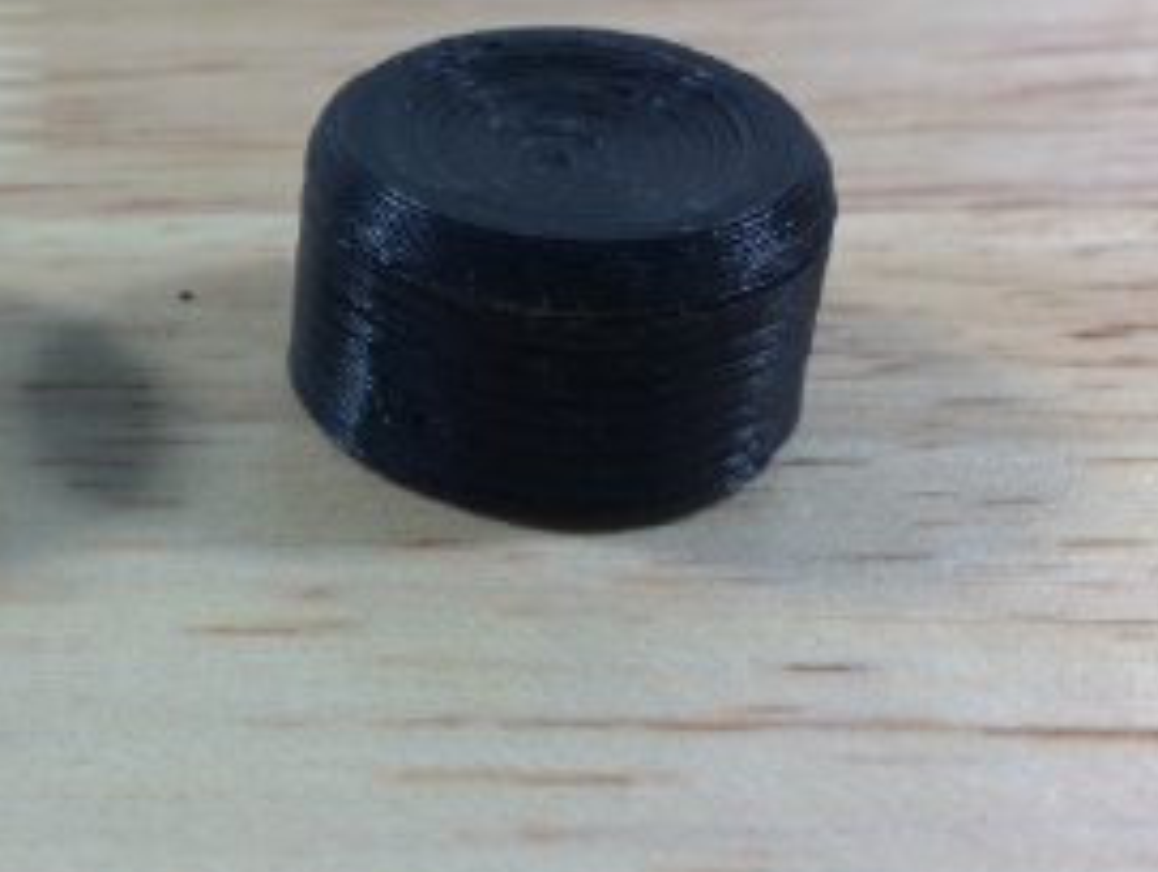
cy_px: 355
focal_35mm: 57
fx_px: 1909
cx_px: 75
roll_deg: +0.2
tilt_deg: -32.9
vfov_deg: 25.7
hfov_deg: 31.8
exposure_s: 1/60
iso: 40
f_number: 2.2
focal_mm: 4.15
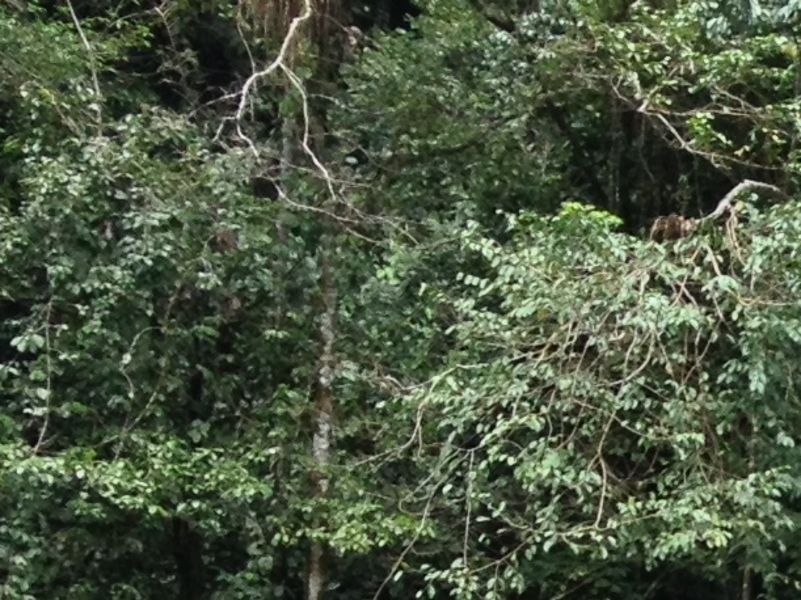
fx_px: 4326
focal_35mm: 187
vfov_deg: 7.5
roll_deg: -0.9
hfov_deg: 9.9
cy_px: 1314
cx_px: 1553
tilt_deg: +0.8
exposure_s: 1/358
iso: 50
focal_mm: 4.28
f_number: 2.4
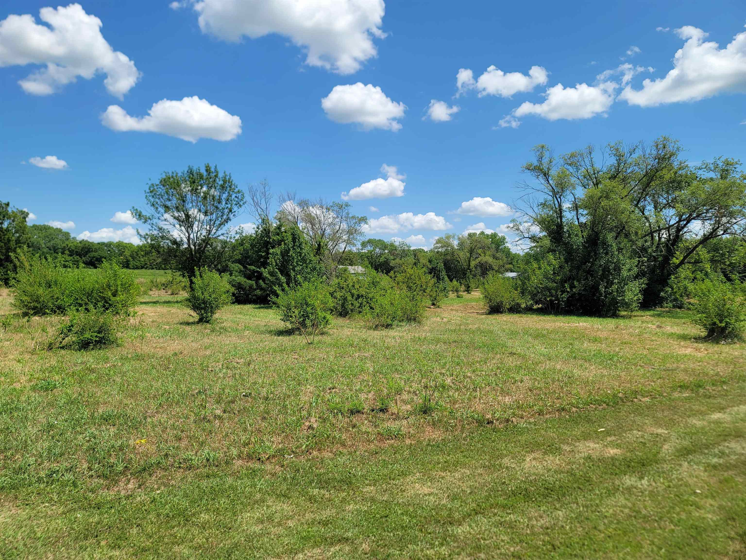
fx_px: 539
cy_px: 280
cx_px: 373
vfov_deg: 54.9
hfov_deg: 69.4
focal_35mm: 25
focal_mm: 7
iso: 20
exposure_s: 1/1078
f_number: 1.8
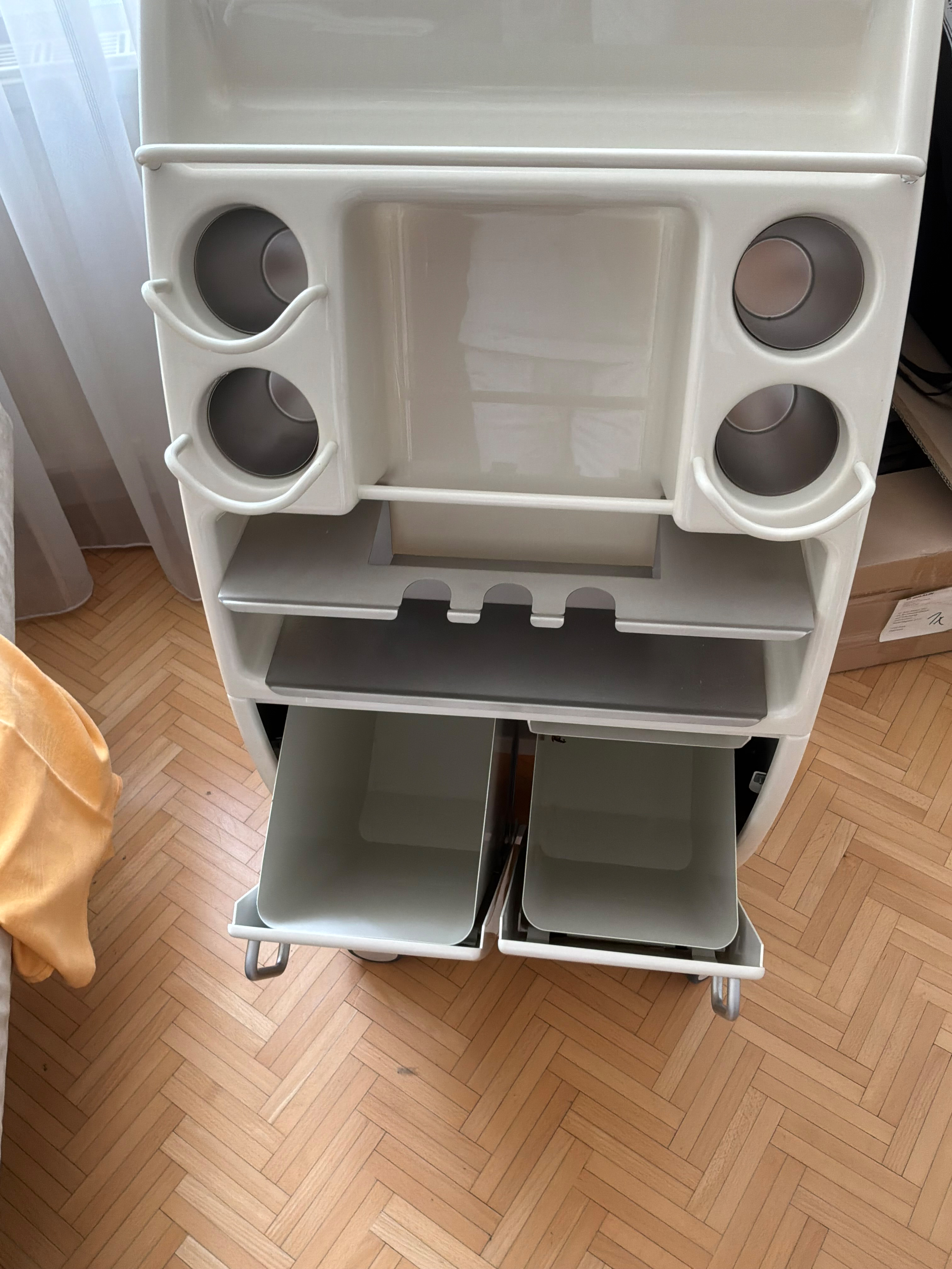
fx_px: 1027
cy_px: 634
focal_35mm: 28
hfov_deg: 49.7
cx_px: 476
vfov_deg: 63.4
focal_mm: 3
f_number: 1.8
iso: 80
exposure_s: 1/60
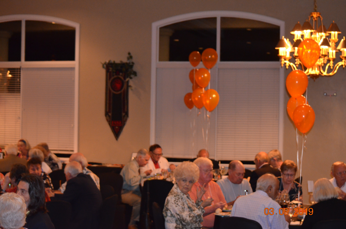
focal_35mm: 82
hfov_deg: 24.7
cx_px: 173
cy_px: 114
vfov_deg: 16.5
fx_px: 791
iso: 2800
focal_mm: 55
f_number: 4.5
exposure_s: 1/60
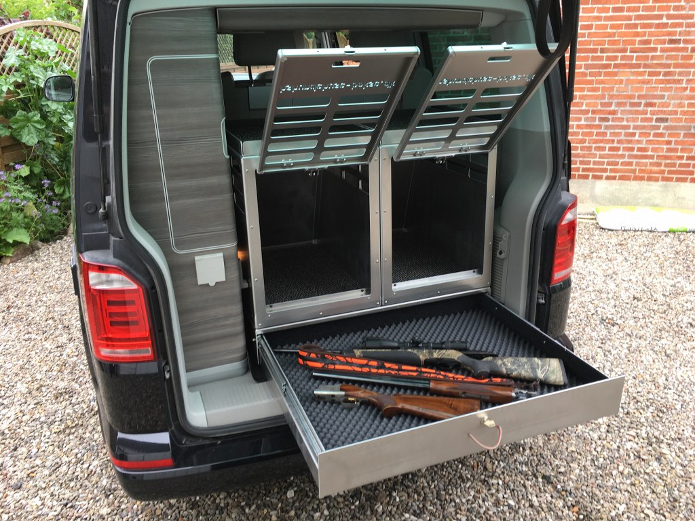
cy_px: 260
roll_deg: +0.5
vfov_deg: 48.2
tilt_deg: -20.4
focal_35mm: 29
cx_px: 348
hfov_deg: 61.7
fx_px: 582
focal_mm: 4.15
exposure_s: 1/50
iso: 32
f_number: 2.2
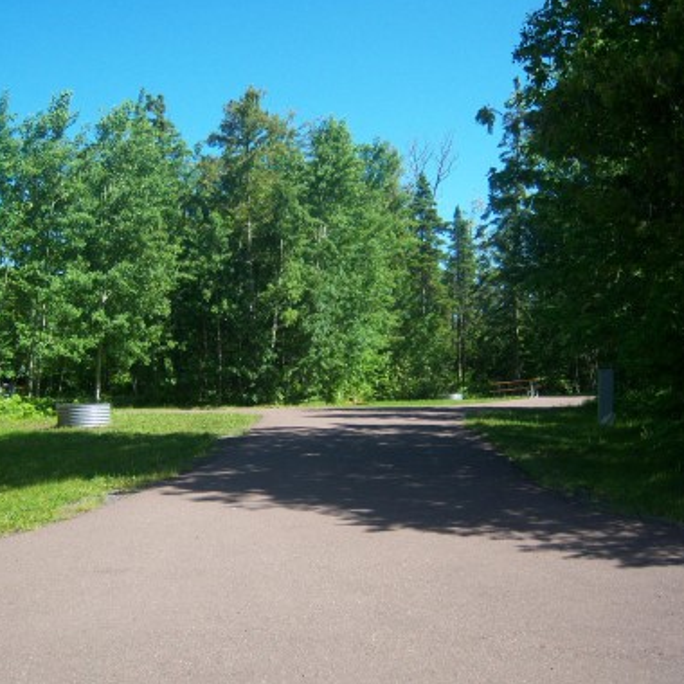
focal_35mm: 43
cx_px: 251
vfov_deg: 39.2
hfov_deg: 38.9
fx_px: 961
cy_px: 343
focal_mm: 7.5
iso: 80
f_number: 2.8
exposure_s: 1/640
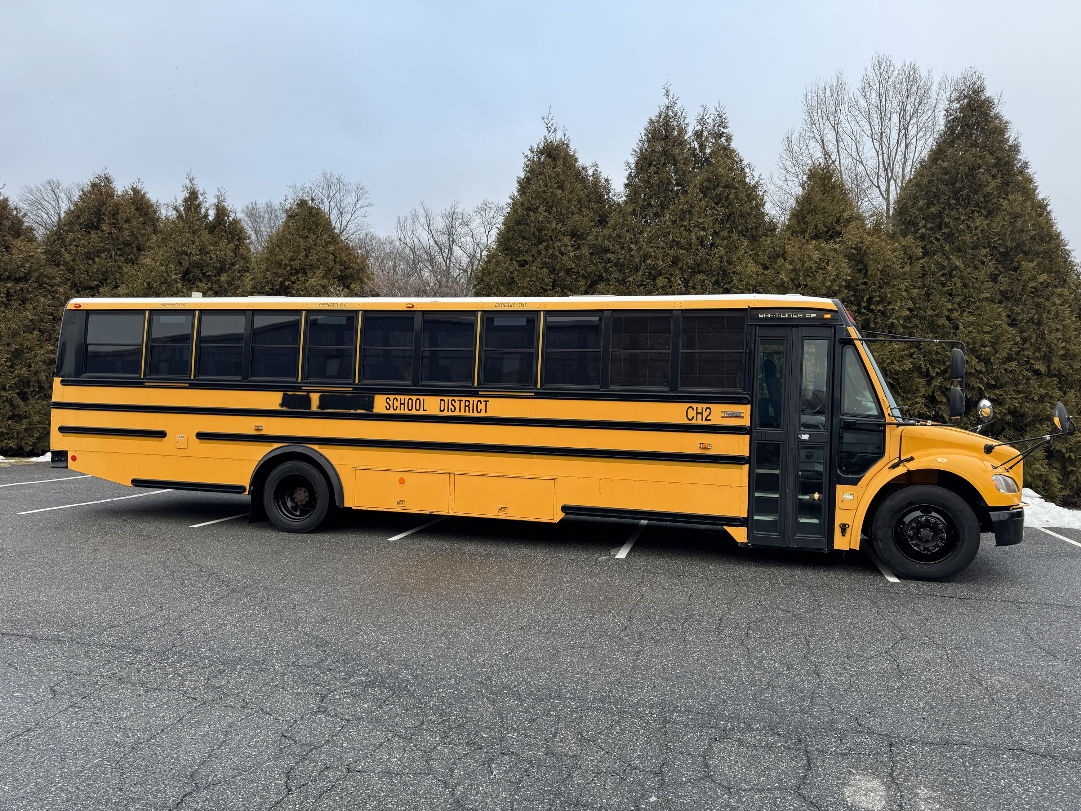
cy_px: 406
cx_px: 540
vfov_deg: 56.8
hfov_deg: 71.6
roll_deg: -0.8
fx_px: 749
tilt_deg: -2.4
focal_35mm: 24
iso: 80
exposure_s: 1/171
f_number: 1.78
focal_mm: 6.76
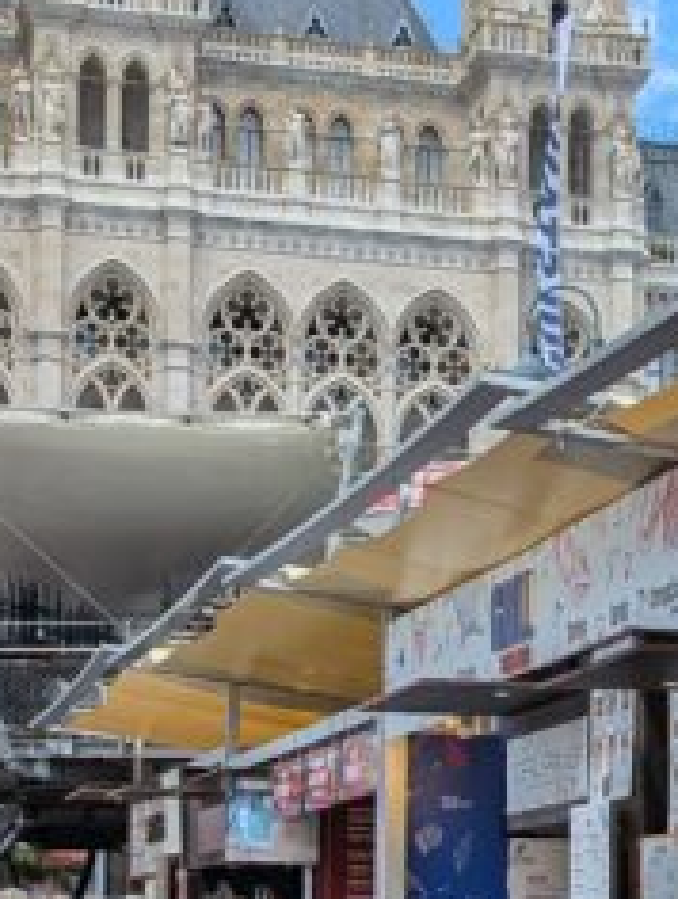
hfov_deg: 14.0
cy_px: 888
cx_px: 710
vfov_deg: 18.4
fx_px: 2706
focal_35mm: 104
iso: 19
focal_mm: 6.9
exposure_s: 1/934
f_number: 1.68
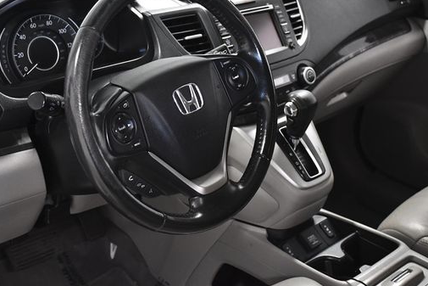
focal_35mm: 57
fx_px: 678
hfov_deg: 35.0
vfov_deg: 23.7
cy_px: 107
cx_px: 186
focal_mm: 30
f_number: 4
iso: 2500
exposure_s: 1/250
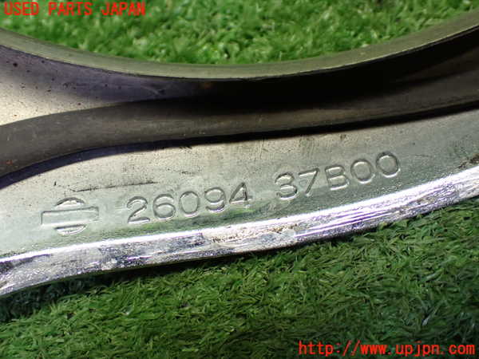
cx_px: 240
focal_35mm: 44
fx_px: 609
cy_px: 180
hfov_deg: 42.9
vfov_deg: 32.9
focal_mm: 7.84
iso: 800
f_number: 2.9
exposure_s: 1/80
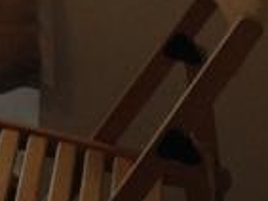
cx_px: -393
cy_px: -267
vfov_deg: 5.7
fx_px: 1968
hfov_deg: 7.3
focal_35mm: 254
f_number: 2.4
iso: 64
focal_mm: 4.28
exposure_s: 1/60
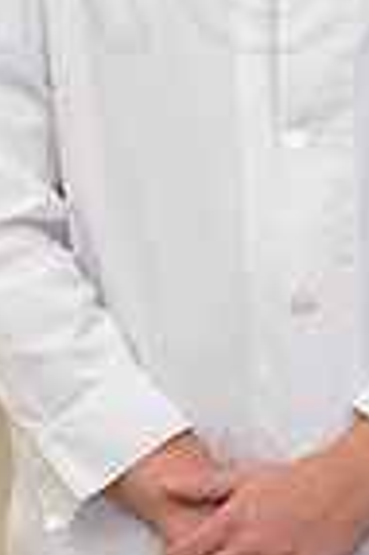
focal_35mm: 271
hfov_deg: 5.1
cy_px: -35
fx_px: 4176
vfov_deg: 7.6
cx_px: 252
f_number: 4
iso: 5000
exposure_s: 1/80
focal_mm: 86
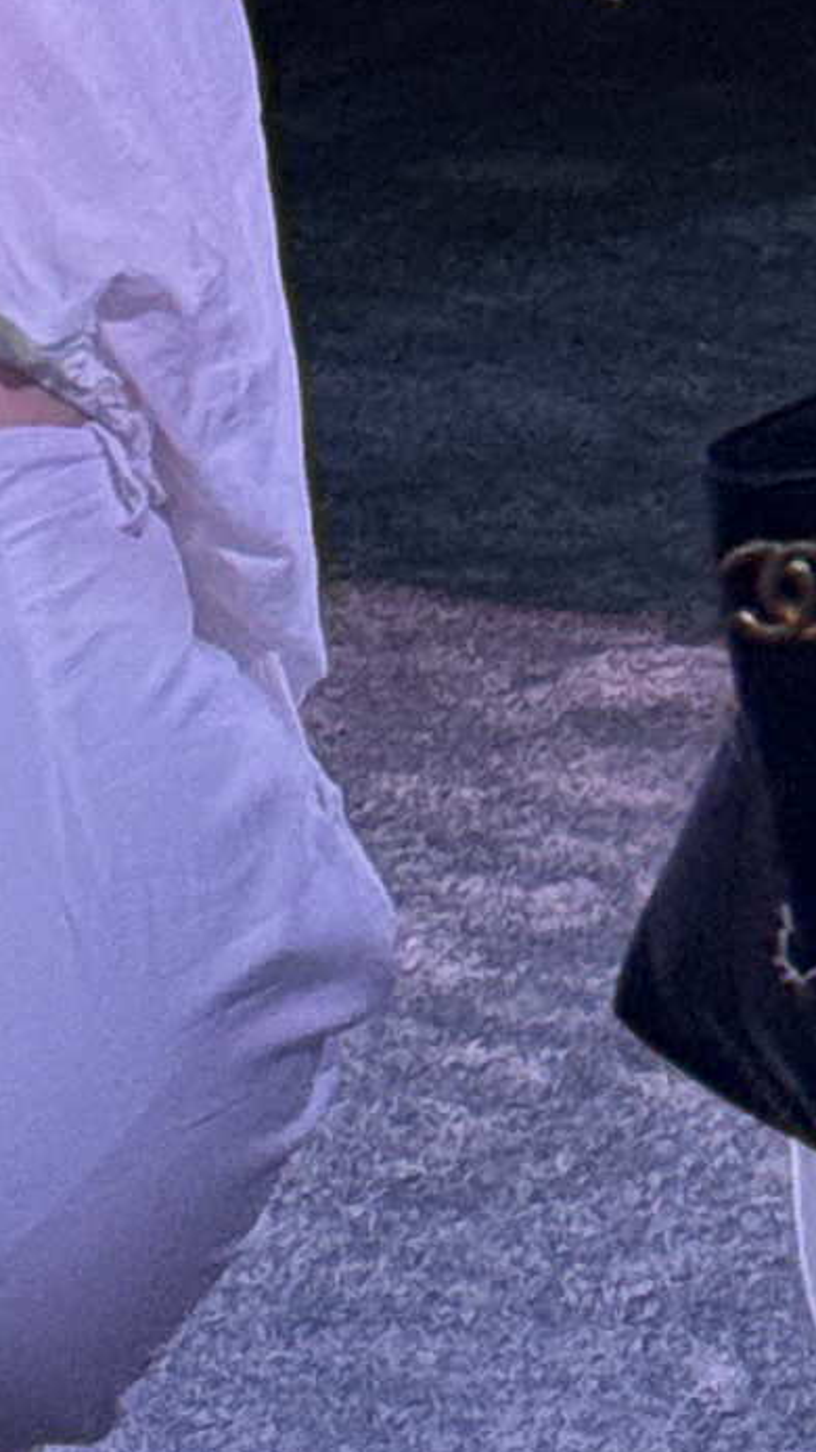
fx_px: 11702
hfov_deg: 4.0
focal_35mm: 304
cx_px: -705
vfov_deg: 6.8
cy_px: -1866
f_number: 1.78
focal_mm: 6.76
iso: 100
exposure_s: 1/60
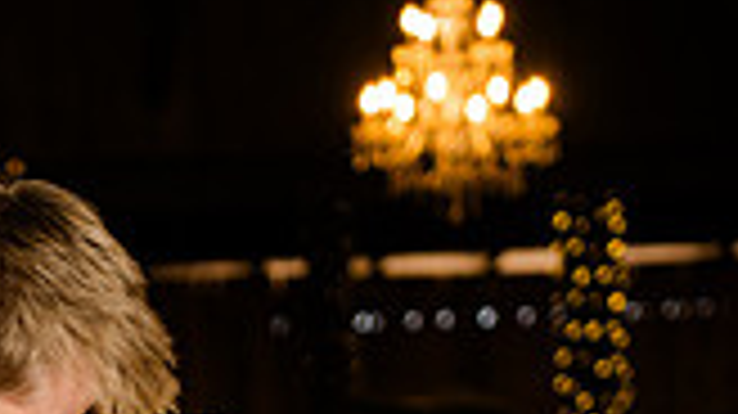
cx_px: 90
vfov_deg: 5.2
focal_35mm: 227
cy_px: 904
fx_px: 4439
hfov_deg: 9.5
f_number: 4
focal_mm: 79
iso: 800
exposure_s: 1/200
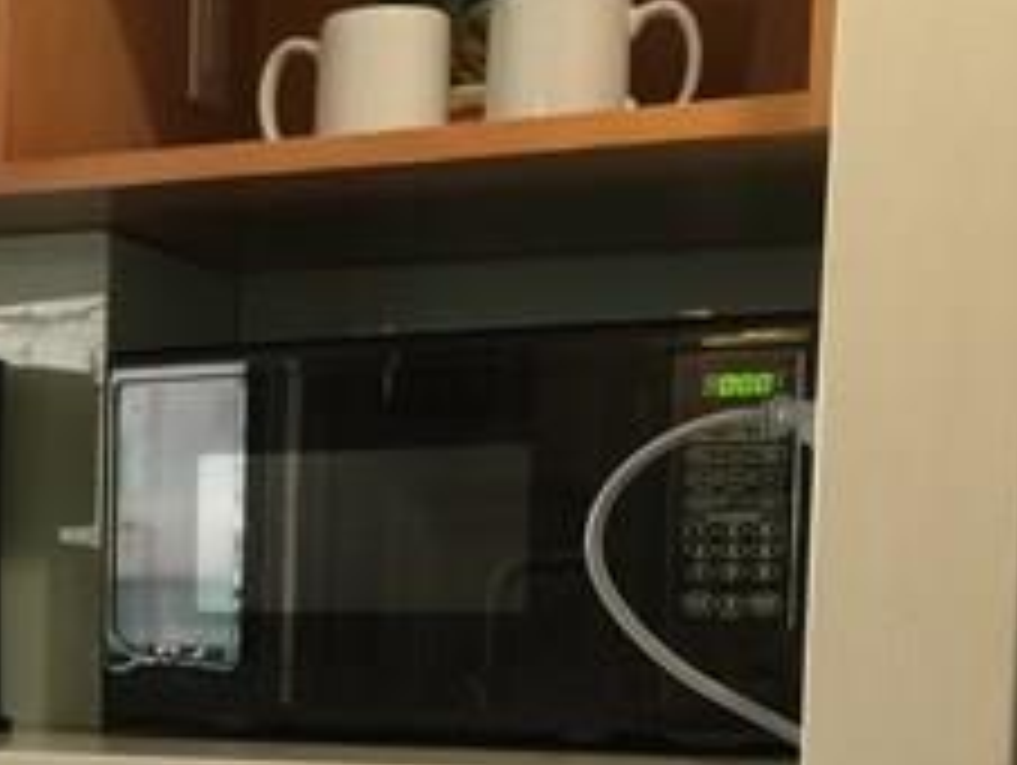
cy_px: 774
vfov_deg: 17.6
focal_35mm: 82
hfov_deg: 22.0
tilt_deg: -3.1
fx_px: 2412
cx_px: -198
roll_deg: -1.3
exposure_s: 1/15
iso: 80
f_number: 2.2
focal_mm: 4.15
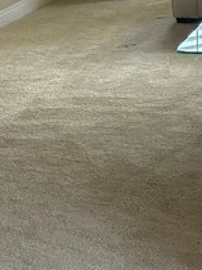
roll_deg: +1.5
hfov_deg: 11.2
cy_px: -66
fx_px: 990
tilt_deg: -8.8
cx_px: 289
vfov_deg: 14.9
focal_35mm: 127
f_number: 1.5
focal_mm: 5.7
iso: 80
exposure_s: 1/121
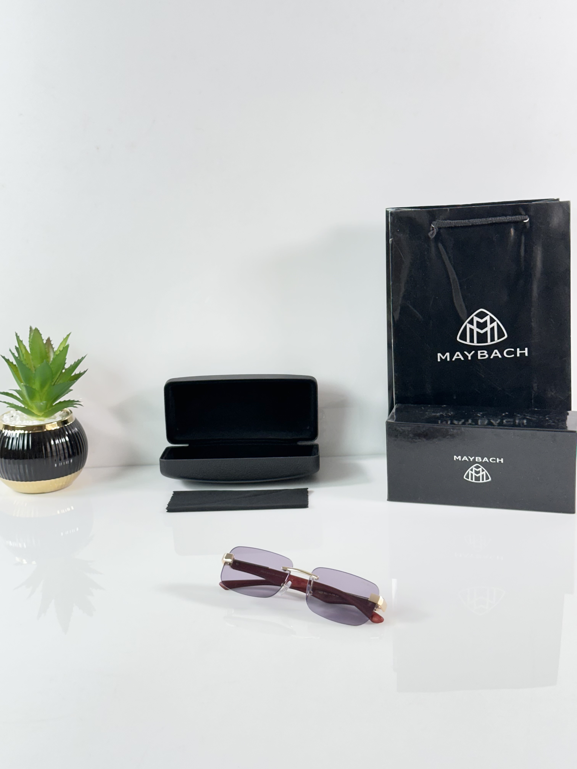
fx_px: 1067
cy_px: 384
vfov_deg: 39.7
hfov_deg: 30.3
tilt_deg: -14.8
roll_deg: +2.4
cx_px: 288
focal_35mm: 48
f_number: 1.78
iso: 100
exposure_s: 1/100
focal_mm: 6.86
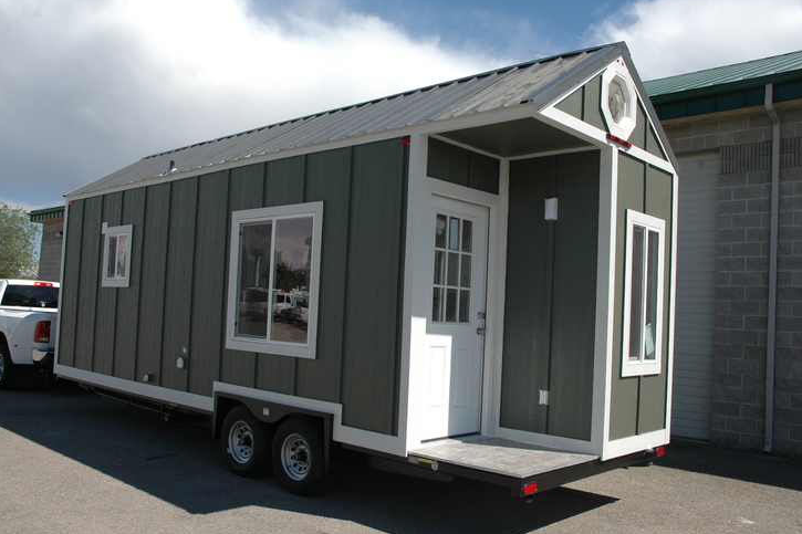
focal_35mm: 28
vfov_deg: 46.4
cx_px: 396
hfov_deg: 65.5
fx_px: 624
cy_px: 264
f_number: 10
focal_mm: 18
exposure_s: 1/400
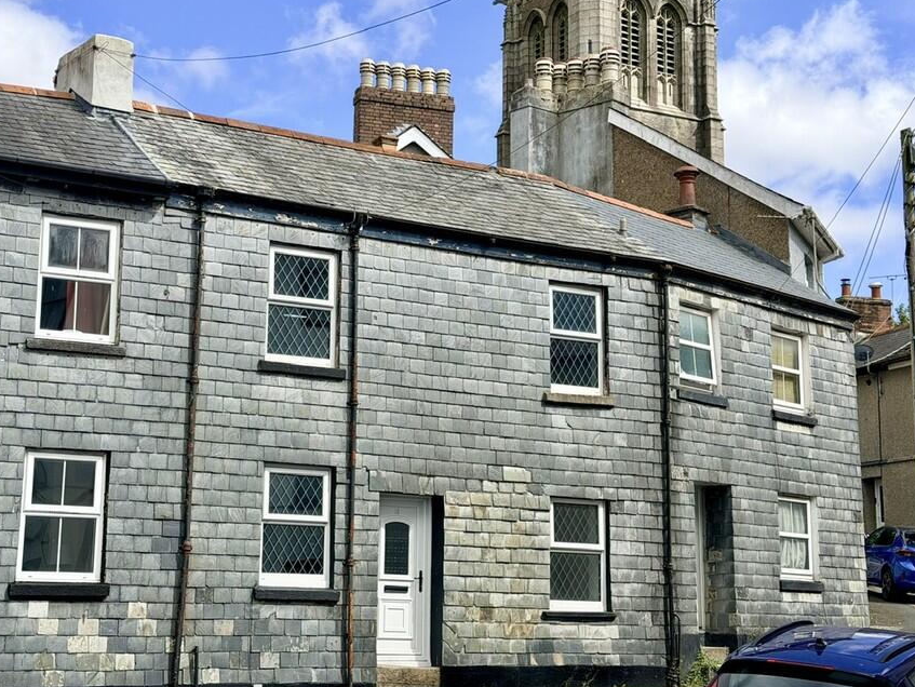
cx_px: 403
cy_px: 299
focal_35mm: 58
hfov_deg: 33.2
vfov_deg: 25.2
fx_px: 1534
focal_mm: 6.76
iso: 64
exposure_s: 1/4329
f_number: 1.78
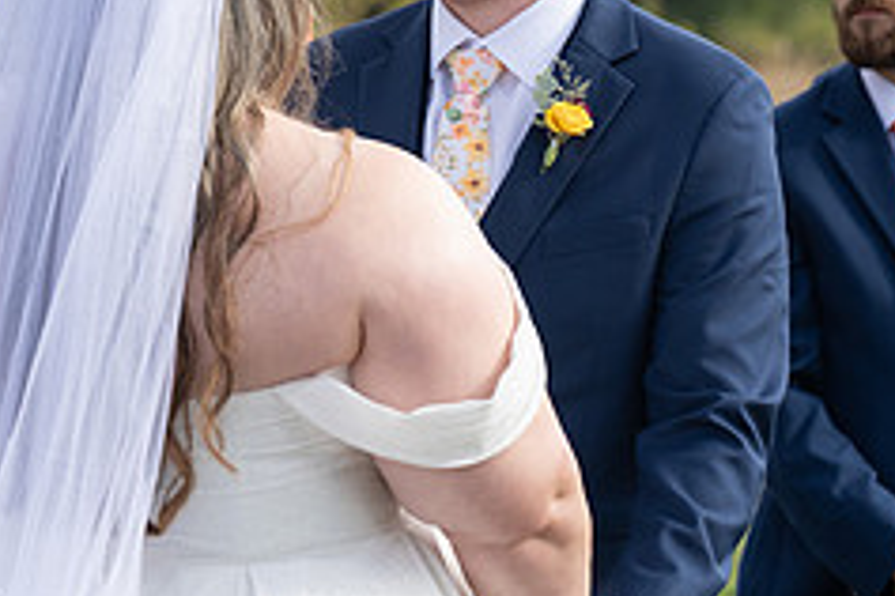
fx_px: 6389
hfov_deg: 8.0
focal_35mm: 257
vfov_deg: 5.3
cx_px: 498
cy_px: 168
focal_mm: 105
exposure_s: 1/1000
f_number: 4.5
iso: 400
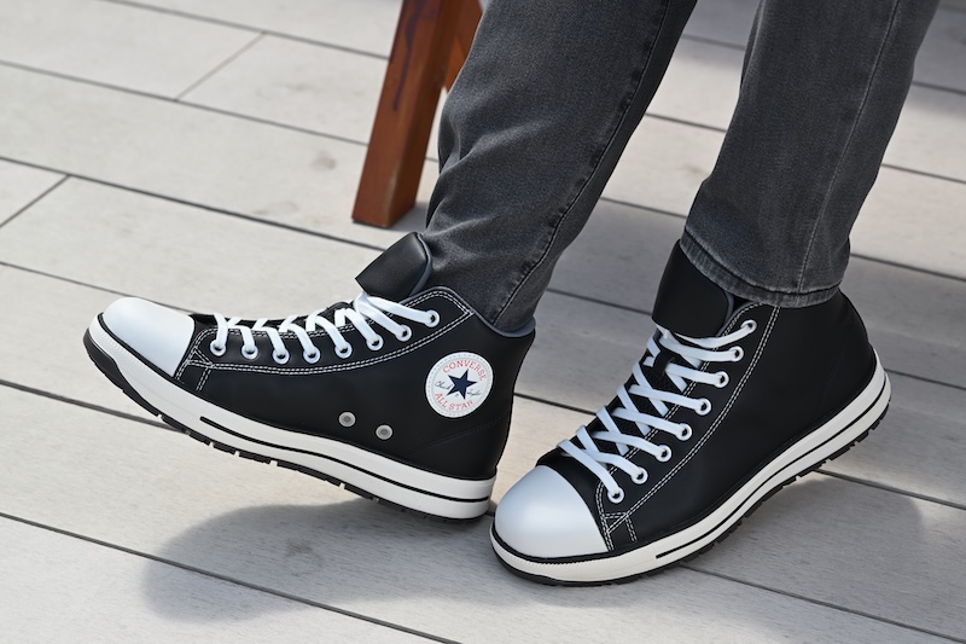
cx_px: 483
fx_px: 3622
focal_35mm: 135
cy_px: 322
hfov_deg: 15.2
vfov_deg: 10.2
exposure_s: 1/160
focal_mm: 135
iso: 100
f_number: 8
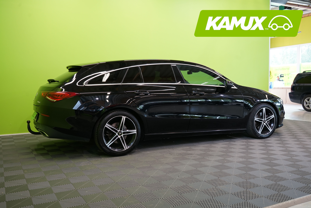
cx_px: 156
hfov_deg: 55.8
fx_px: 294
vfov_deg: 38.9
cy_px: 104
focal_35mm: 34
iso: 640
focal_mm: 34
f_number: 6.3
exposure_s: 1/30
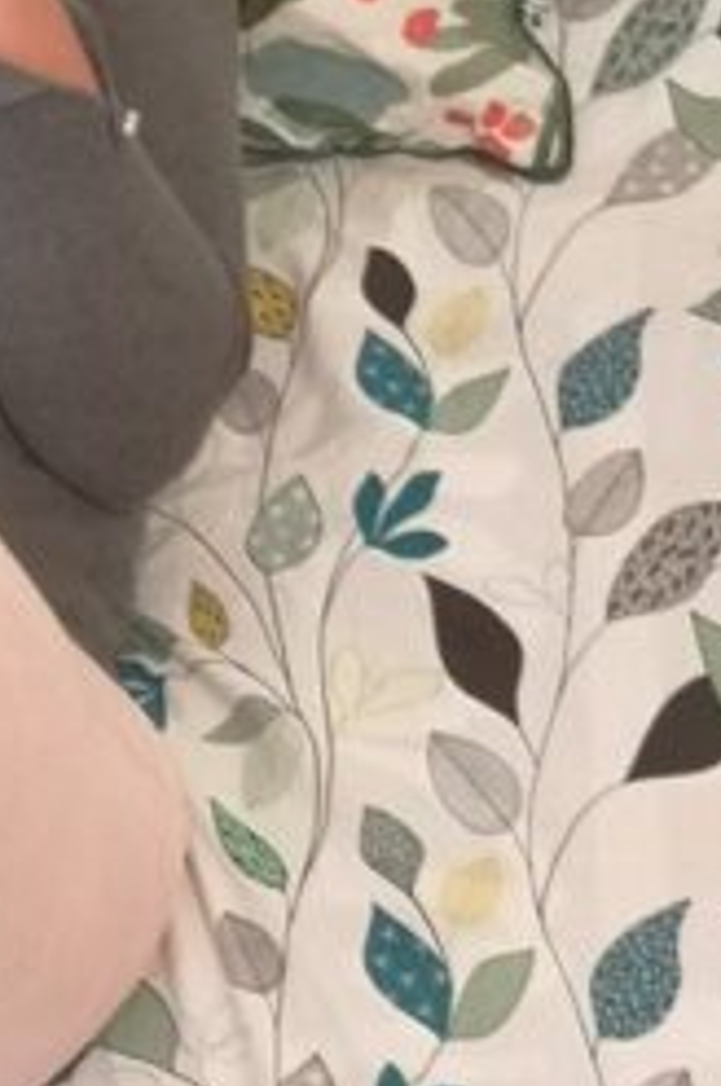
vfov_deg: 18.8
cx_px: -251
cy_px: 827
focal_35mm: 108
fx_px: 3253
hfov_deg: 12.2
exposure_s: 1/25
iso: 400
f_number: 1.8
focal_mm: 5.58
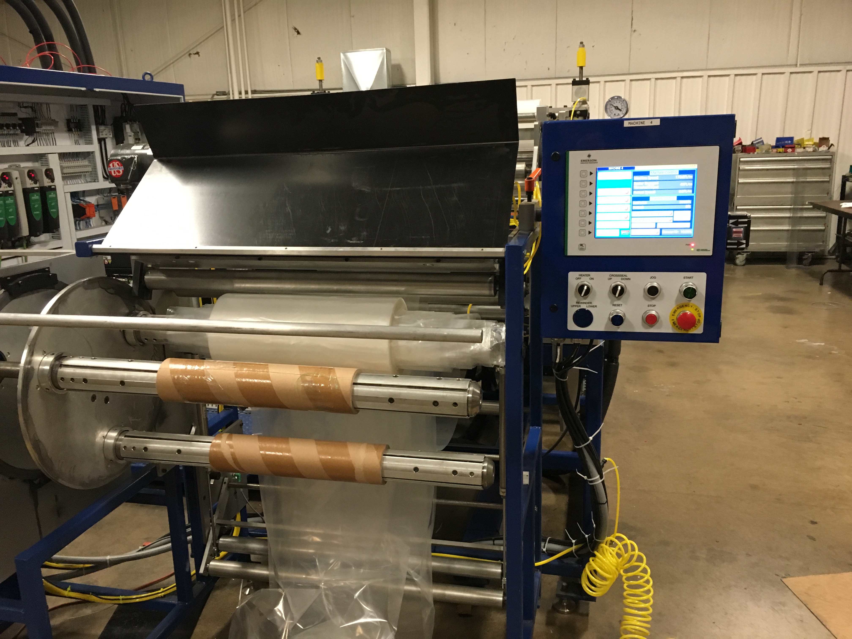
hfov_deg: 61.7
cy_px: 320
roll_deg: +2.4
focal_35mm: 29
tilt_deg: -14.0
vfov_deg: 48.2
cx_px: 426
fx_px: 714
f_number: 2.2
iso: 160
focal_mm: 4.15
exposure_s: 1/30
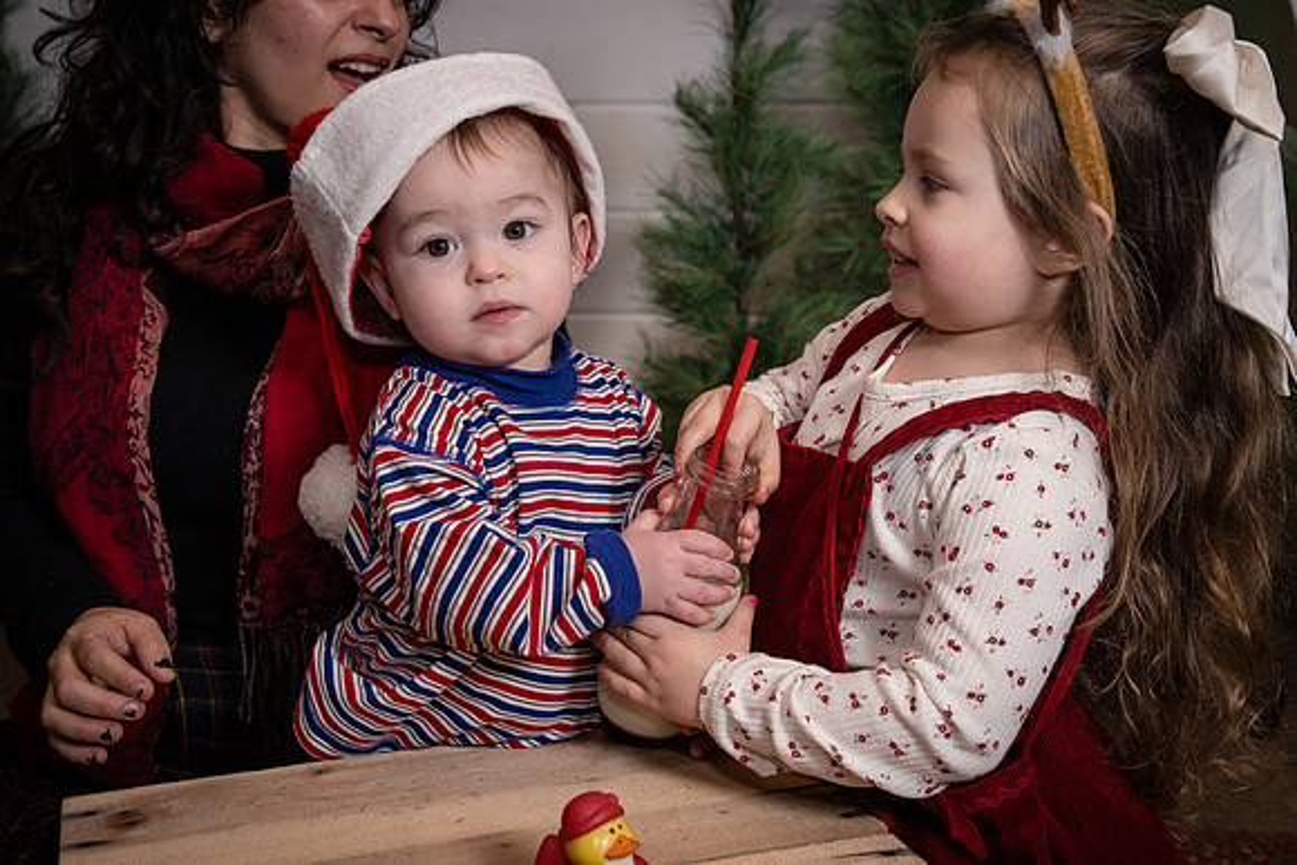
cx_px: 648
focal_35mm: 45
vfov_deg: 29.9
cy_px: 432
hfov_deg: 43.6
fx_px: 1622
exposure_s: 1/250
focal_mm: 45
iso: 250
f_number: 5.6
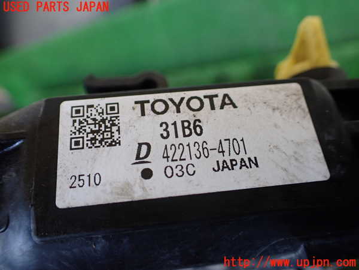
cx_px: 180
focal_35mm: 30
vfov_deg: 46.8
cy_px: 135
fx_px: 311
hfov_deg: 60.0
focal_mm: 5.4
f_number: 2.3
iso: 320
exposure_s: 1/125
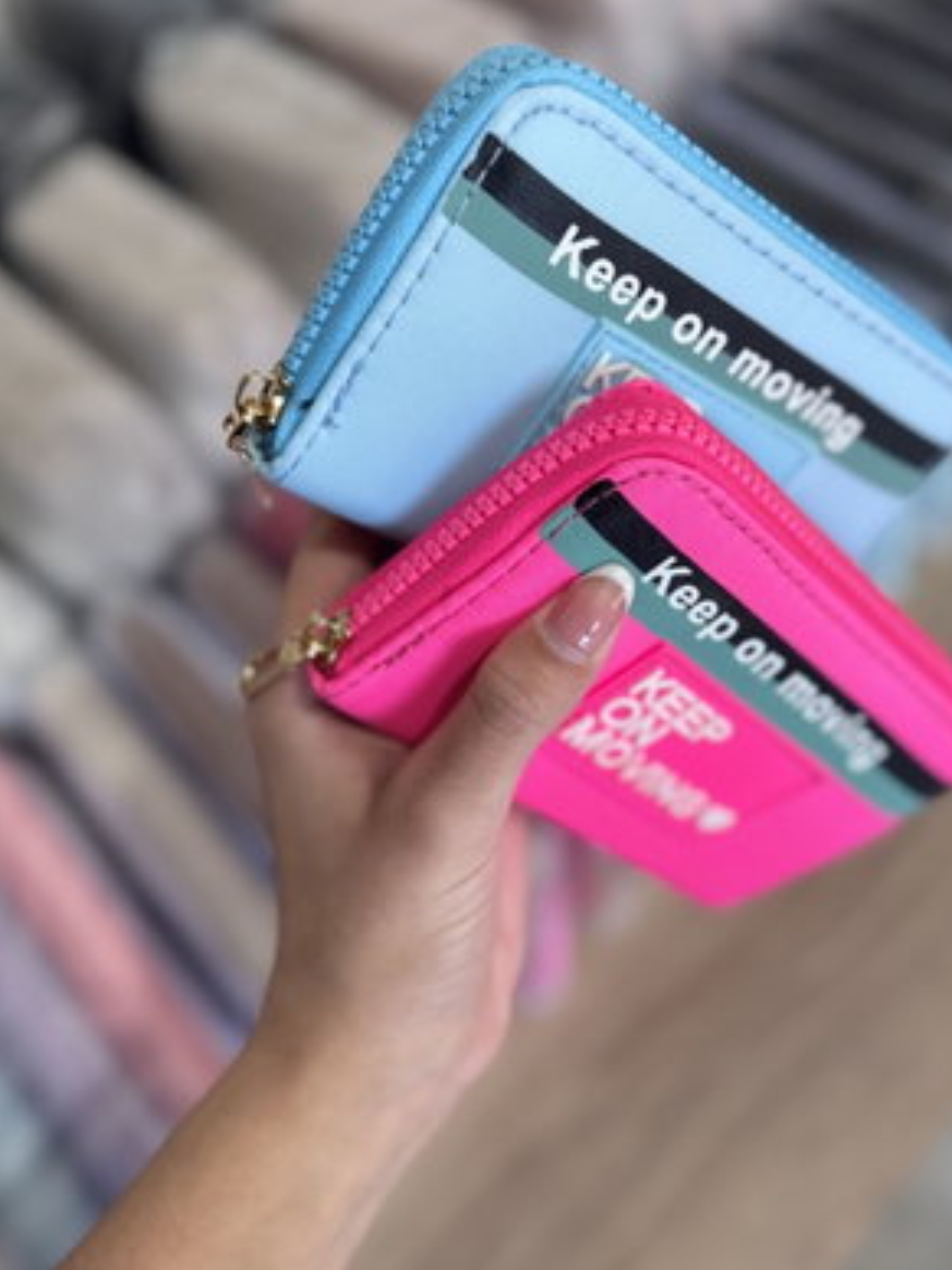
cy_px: 601
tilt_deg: -61.6
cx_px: 595
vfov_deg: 55.3
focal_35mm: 33
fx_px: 1210
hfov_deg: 42.6
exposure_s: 1/121
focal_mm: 6.76
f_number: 1.78
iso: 200
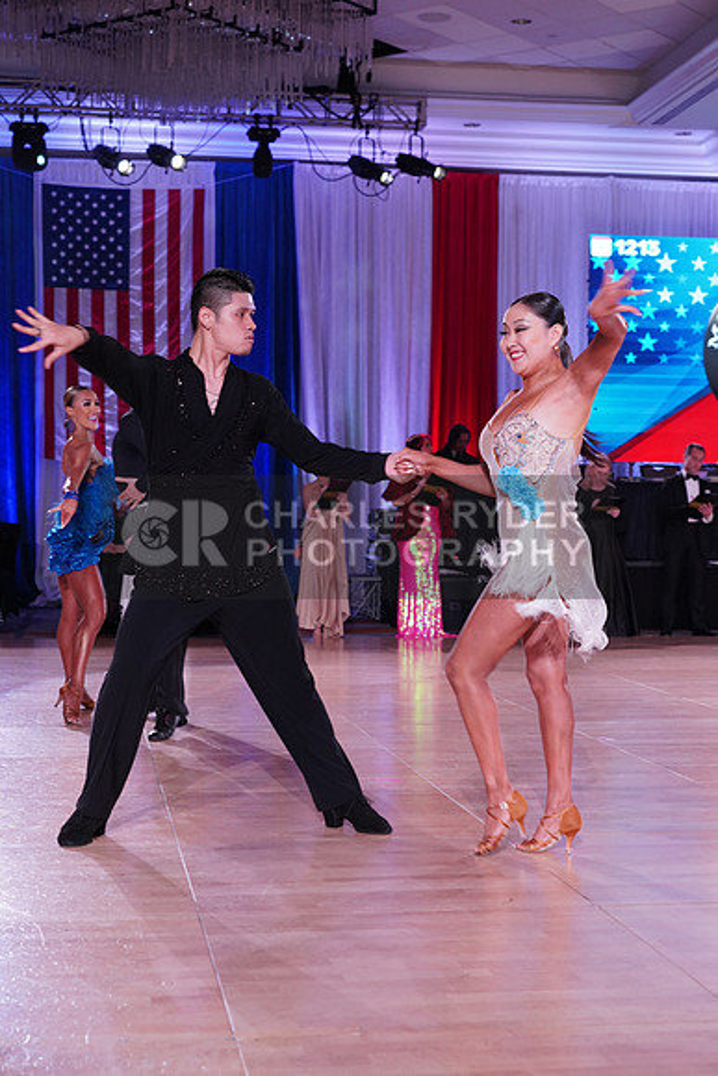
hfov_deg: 24.6
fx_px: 1644
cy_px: 538
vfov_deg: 36.2
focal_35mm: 55
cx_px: 359
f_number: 5
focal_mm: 55
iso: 2000
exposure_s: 1/200
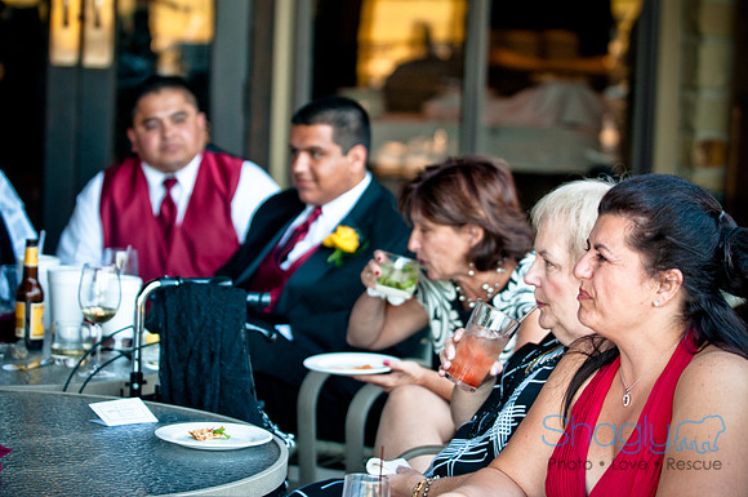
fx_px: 2490
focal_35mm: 120
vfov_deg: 11.4
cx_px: 374
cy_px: 248
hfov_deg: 17.1
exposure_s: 1/100
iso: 400
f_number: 2.8
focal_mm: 80
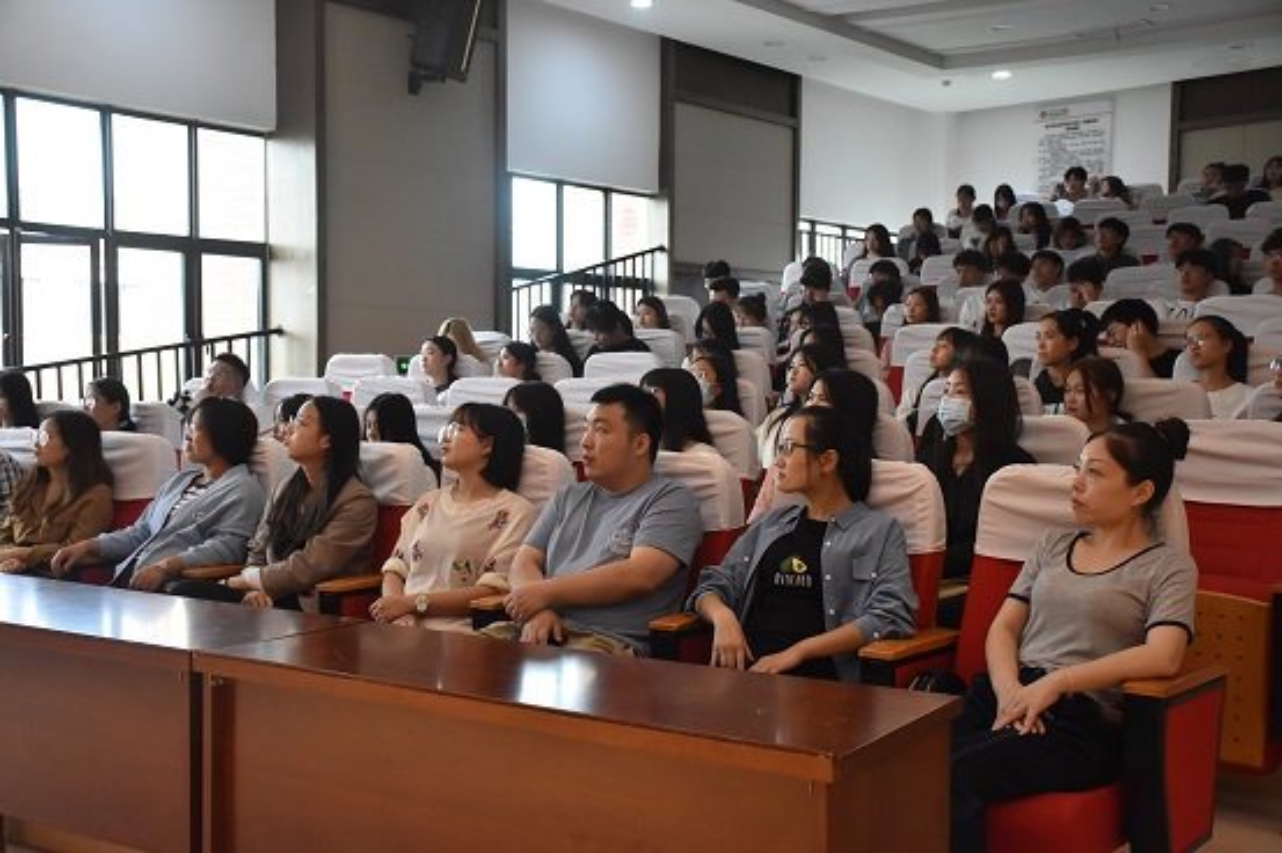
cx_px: 641
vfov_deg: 33.0
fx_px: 1441
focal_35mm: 40
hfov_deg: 48.0
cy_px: 426
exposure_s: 1/350
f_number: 4
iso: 2500
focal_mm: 27
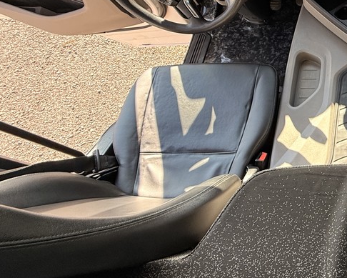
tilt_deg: -58.6
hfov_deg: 41.3
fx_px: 329
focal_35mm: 32
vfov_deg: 44.4
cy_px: 73
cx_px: 402
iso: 100
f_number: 2.2
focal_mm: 2.22
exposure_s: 1/99
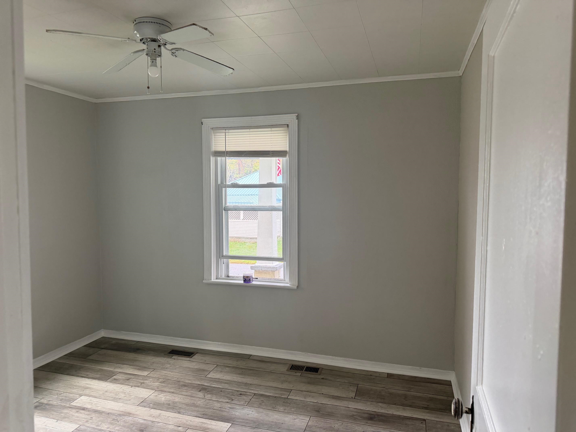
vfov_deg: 56.8
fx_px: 399
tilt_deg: -2.8
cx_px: 288
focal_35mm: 24
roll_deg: +1.2
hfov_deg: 71.6
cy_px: 216
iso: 200
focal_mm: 6.76
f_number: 1.78
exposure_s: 1/60
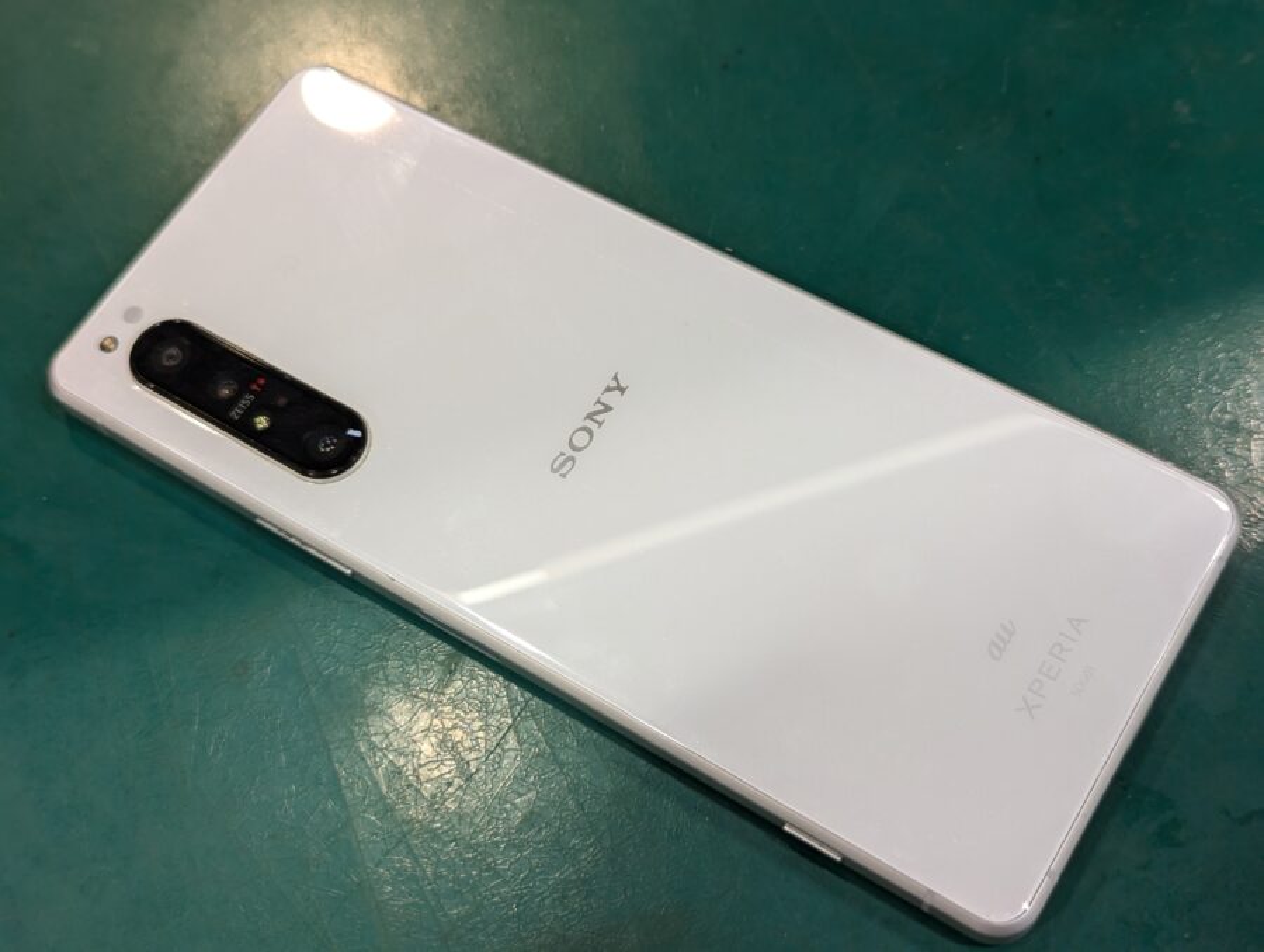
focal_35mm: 48
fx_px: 1756
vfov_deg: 30.3
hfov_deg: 39.6
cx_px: 632
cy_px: 476
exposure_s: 1/38.3
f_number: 1.85
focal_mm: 6.81
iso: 67
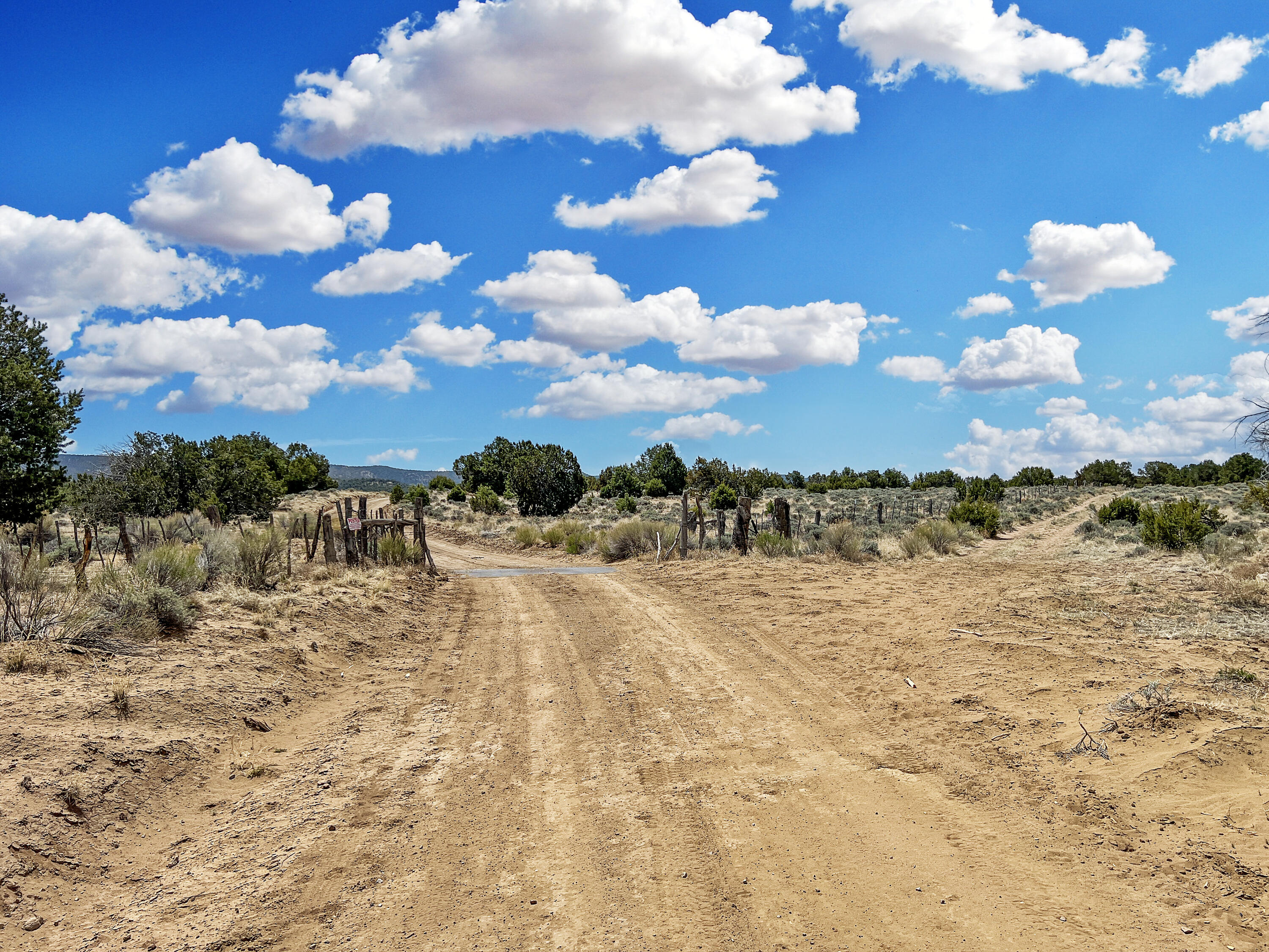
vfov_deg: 53.1
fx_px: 953
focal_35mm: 26
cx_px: 634
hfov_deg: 67.3
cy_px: 476
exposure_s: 1/7500
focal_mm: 5.7
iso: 50
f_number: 1.5
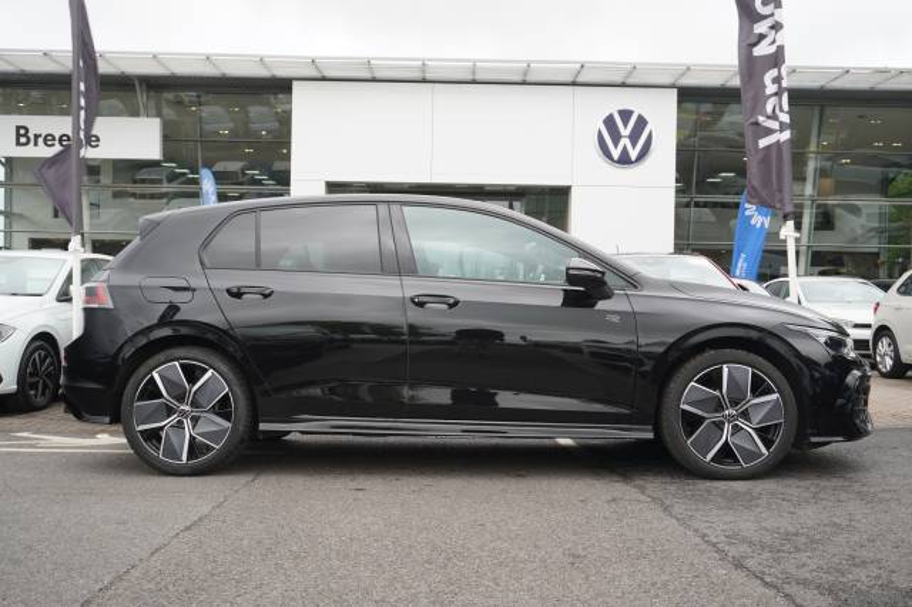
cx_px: 456
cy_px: 304
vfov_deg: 38.3
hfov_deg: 55.1
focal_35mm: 34
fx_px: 874
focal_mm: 23
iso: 100
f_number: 5
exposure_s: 1/100
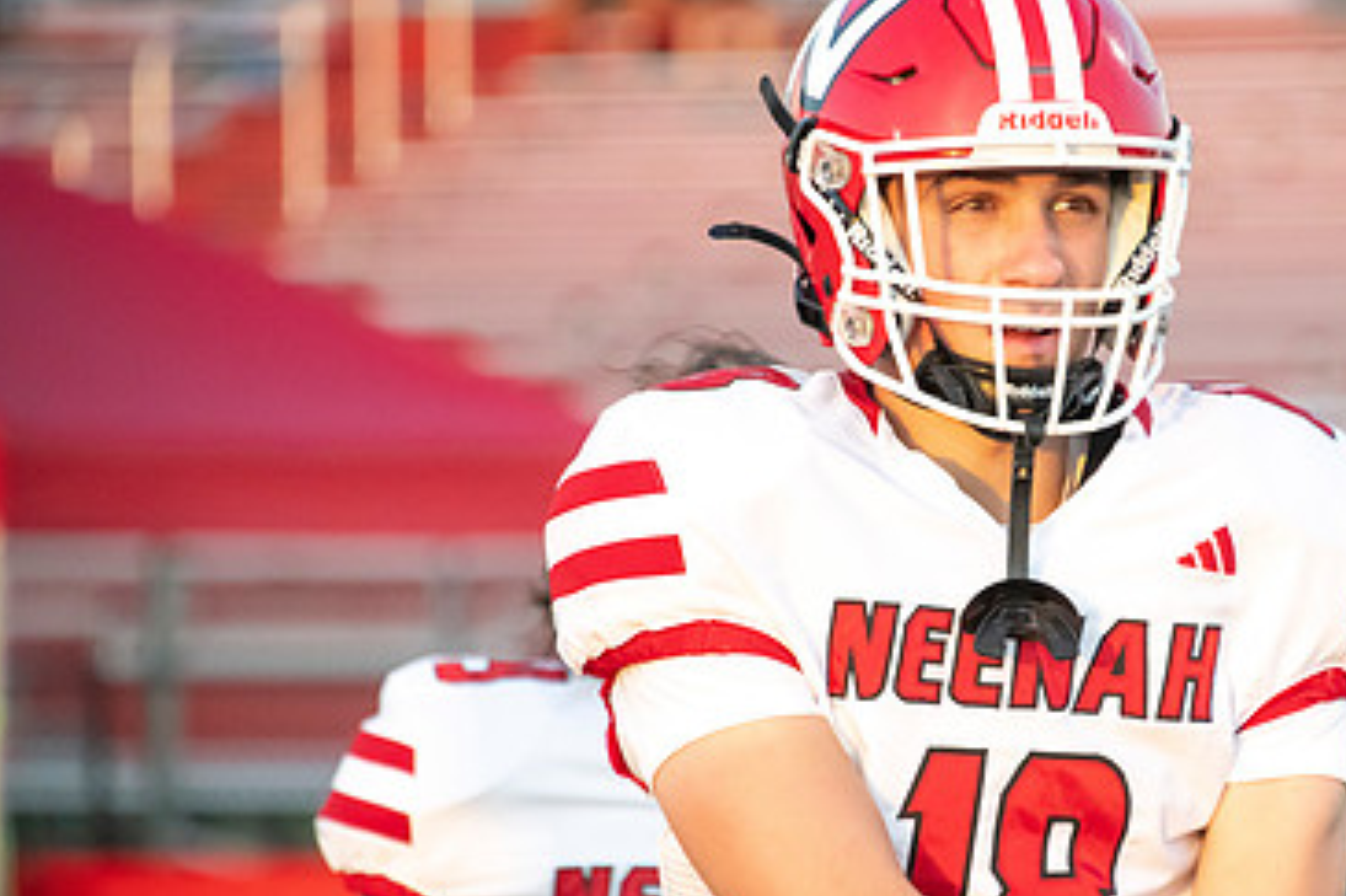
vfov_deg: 2.9
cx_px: 988
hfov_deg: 4.3
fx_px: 17826
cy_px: 562
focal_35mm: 477
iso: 4000
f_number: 5.6
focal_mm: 300
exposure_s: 1/2500
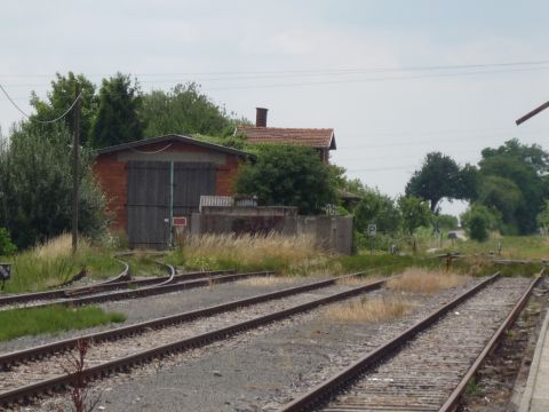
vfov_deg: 6.6
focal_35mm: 224
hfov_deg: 8.8
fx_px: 3553
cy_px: 206
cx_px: 274
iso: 100
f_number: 5.8
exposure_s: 1/500
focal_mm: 22.8
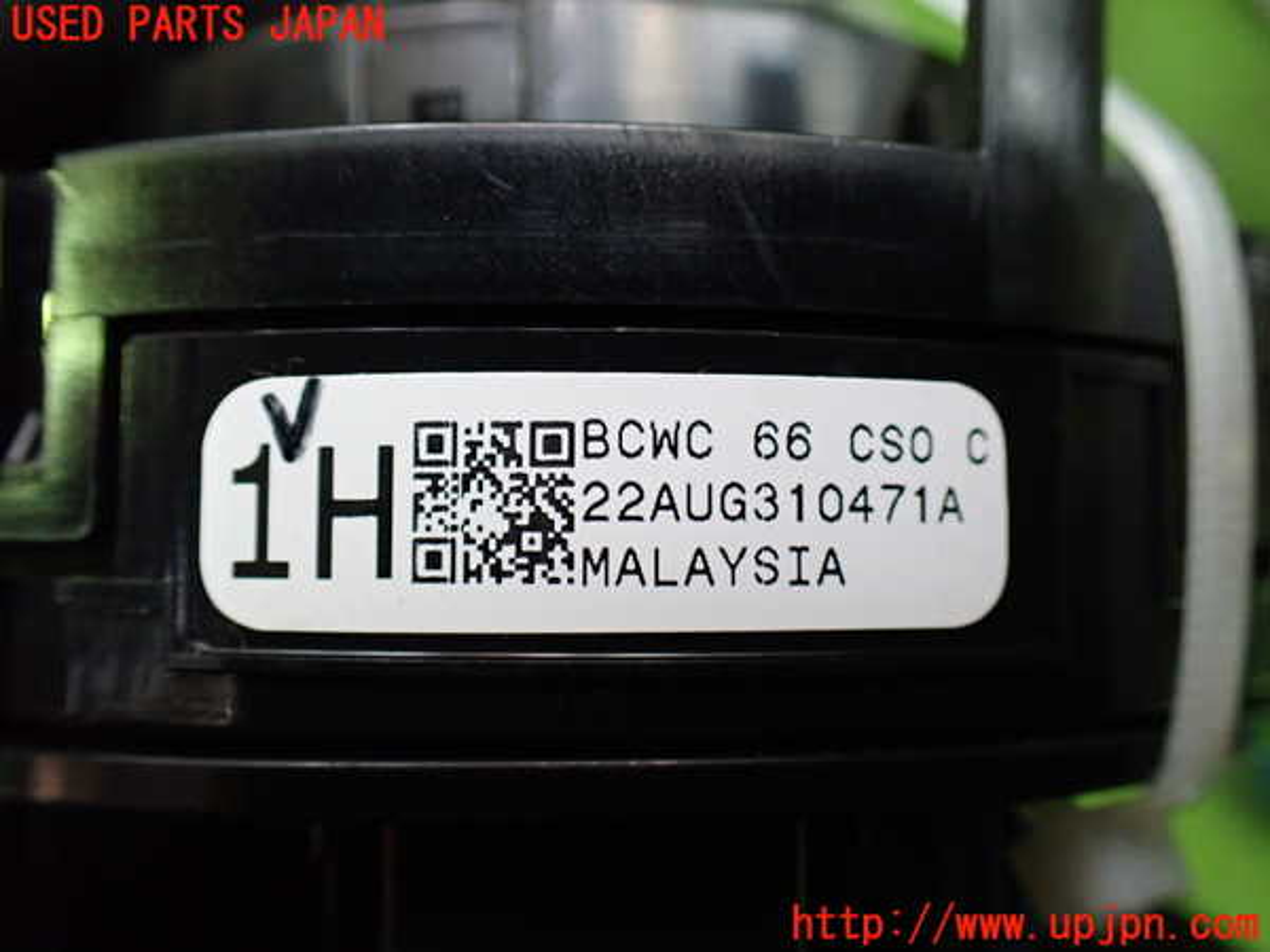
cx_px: 635
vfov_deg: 46.8
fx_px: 1101
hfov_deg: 60.0
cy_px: 476
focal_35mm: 30
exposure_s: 1/50
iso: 800
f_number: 2.3
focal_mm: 5.4
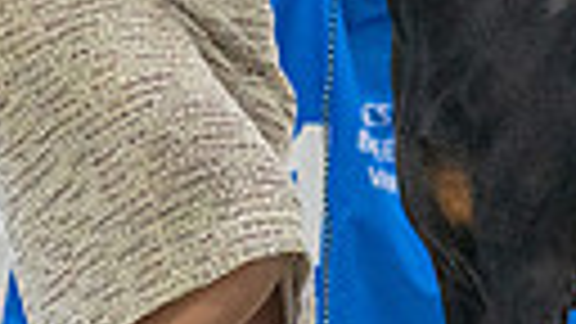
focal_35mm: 740
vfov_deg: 1.6
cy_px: -119
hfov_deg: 2.9
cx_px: 472
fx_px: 11302
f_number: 2.8
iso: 6400
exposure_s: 1/320
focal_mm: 156
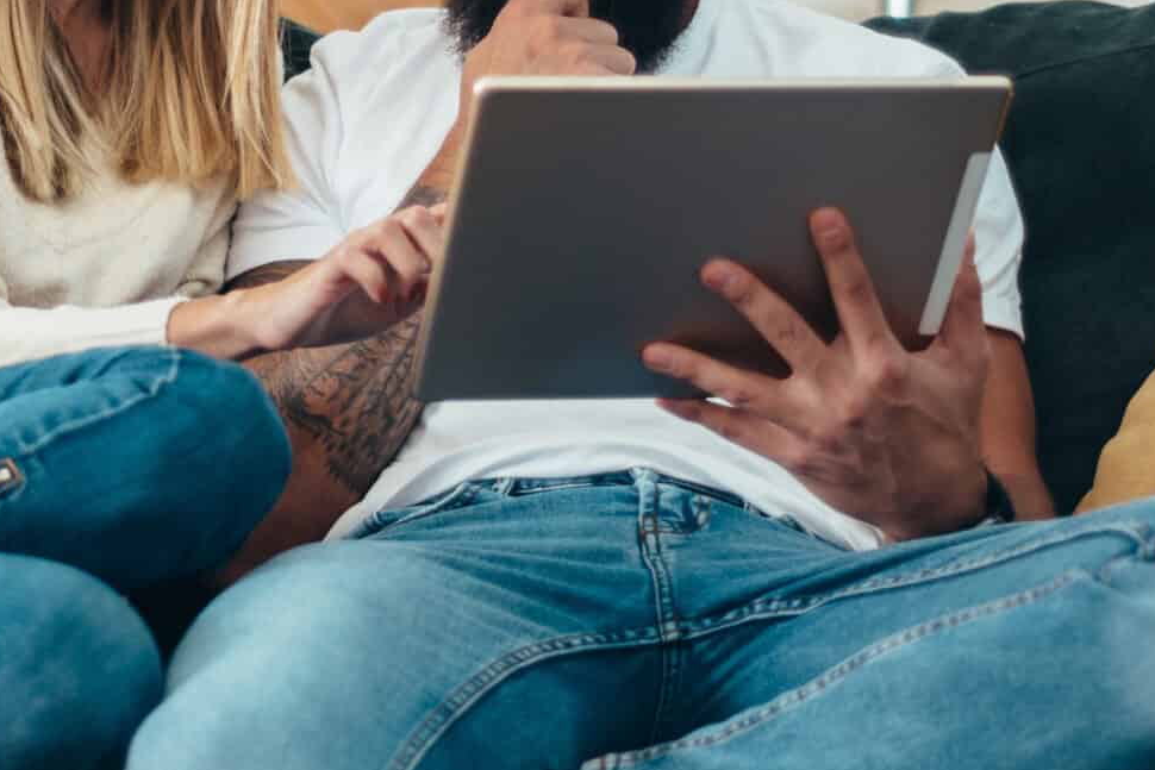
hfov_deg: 15.4
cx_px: 158
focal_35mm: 132
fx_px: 4235
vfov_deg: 10.4
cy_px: 310
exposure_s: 1/200
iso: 50
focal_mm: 50
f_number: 2
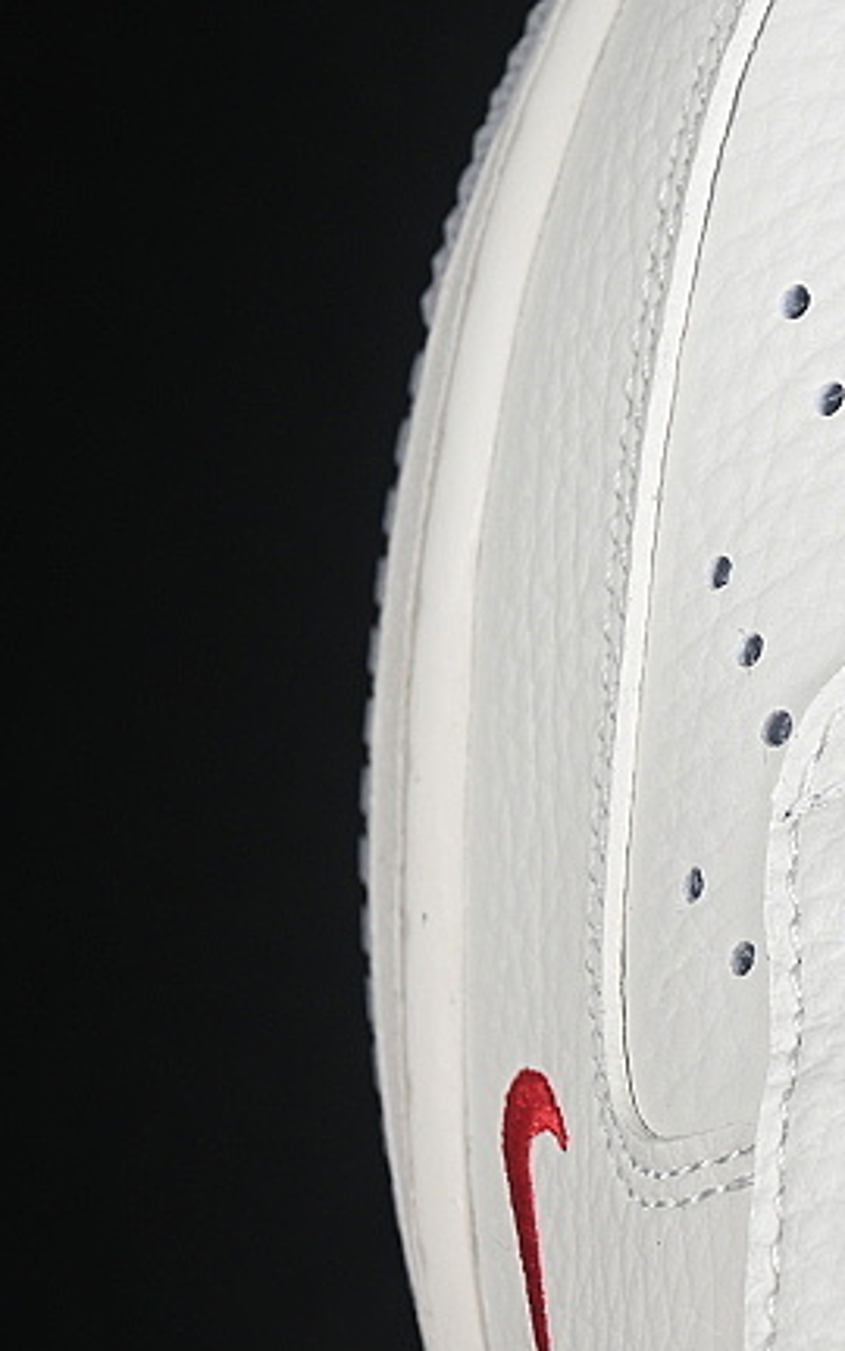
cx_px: 1211
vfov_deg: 11.0
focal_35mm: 191
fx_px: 7038
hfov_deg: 6.8
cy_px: 585
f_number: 7.1
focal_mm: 50
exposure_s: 1/80
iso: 160
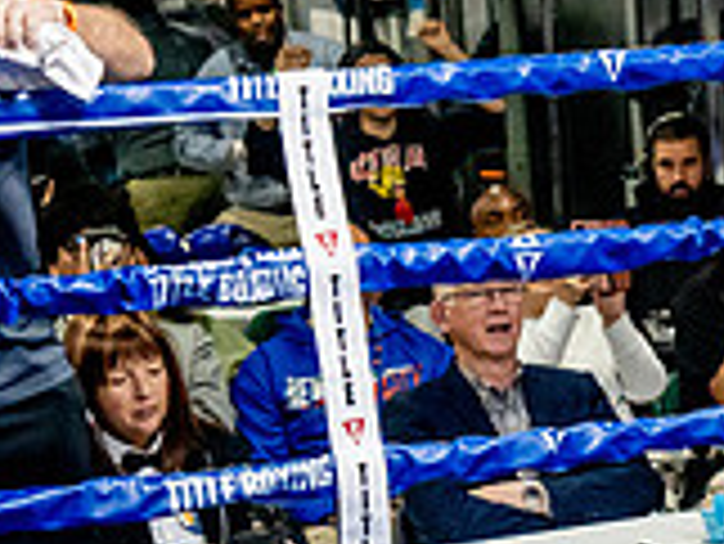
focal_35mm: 180
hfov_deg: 10.5
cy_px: 290
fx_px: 3768
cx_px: 1142
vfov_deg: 8.3
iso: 5000
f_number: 2.8
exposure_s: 1/800
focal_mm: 35
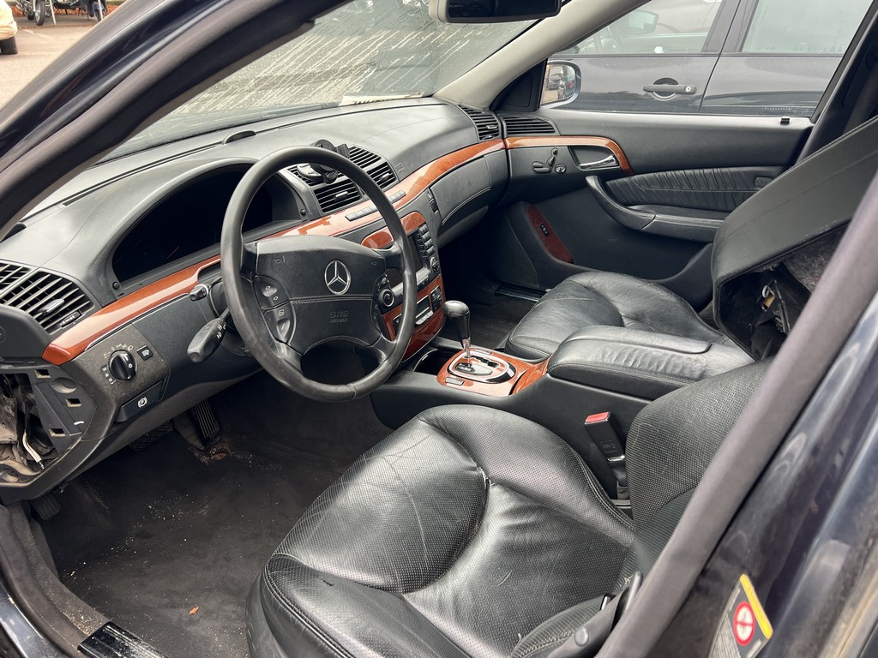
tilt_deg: -28.1
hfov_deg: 67.3
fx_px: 659
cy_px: 329
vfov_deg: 53.1
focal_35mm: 26
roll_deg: -1.2
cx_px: 439
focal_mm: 5.7
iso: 100
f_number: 1.5
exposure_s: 1/121
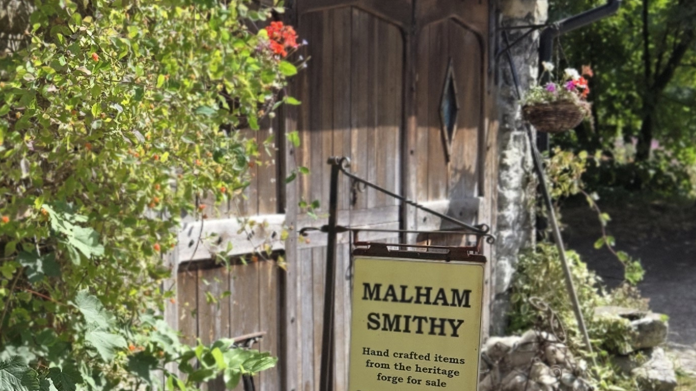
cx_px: 62
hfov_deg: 27.8
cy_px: 310
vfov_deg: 16.4
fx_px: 1347
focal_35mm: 73
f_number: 1.8
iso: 64
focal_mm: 5.4
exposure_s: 1/2921
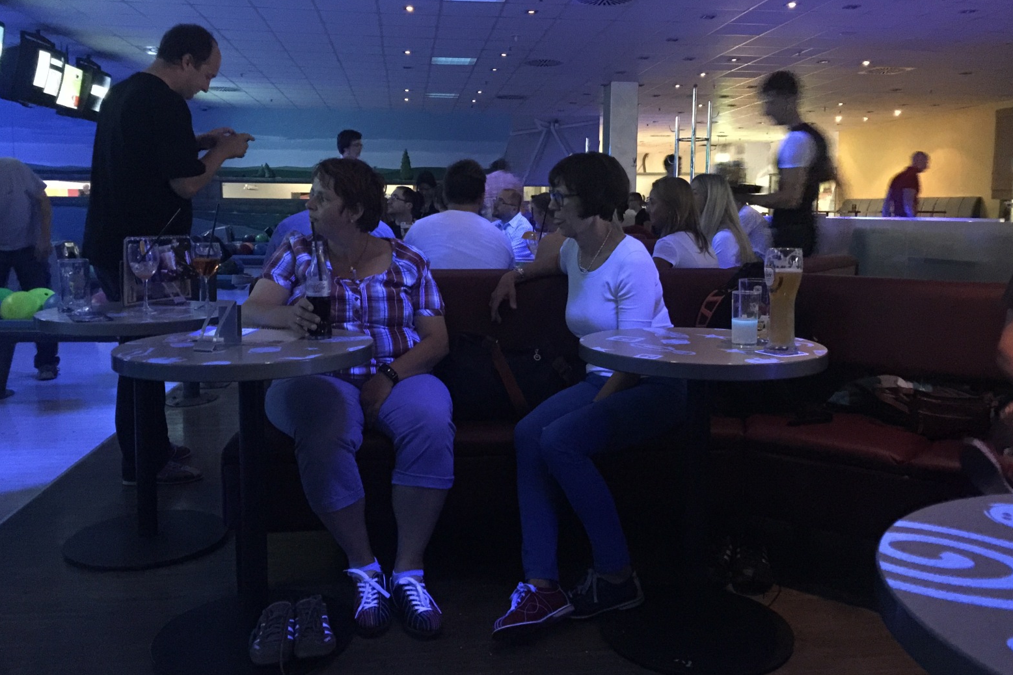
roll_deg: -0.1
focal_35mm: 31
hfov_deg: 60.3
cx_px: 509
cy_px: 301
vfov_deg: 42.3
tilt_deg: -5.3
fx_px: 872
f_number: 2.2
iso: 500
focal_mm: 4.15
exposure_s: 1/4
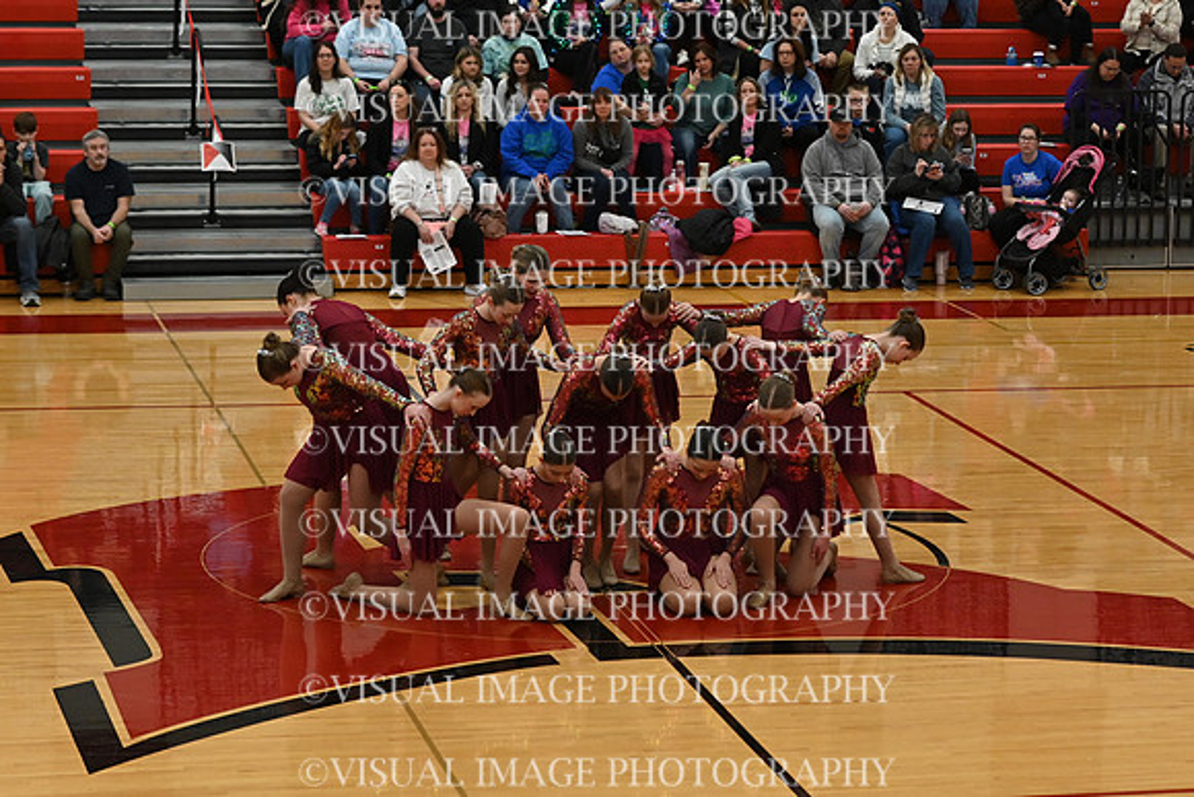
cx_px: 597
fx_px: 3483
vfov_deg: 13.0
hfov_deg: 19.5
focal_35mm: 105
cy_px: 398
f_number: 4
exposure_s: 1/400
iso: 3200
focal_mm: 70
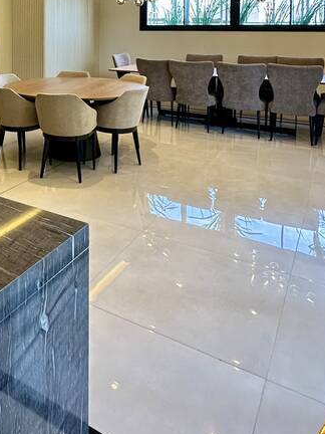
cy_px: 49
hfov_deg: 38.3
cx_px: 40
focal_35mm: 35
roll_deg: -0.6
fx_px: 438
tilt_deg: -2.1
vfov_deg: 47.6
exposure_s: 1/120
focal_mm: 2.22
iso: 200
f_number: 2.2
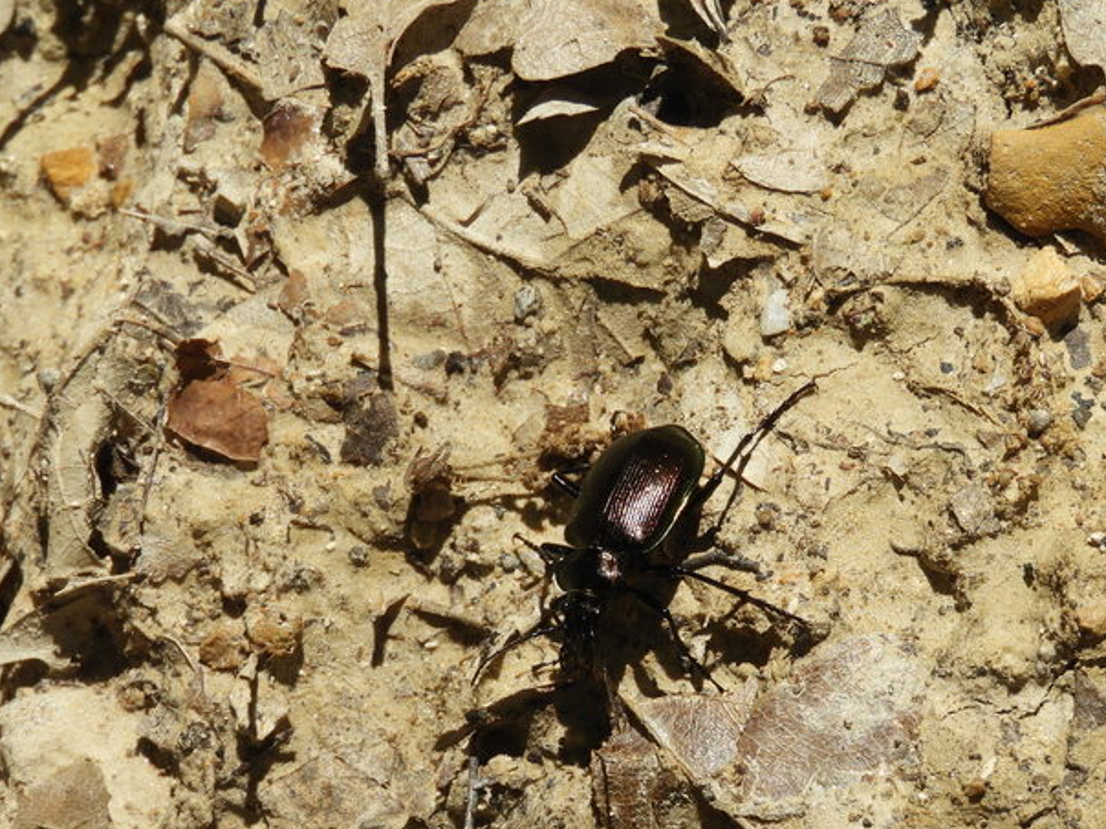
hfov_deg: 8.2
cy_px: 573
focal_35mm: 240
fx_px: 7668
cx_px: 689
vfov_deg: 6.2
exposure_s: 1/640
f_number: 5.2
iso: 100
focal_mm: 30.5
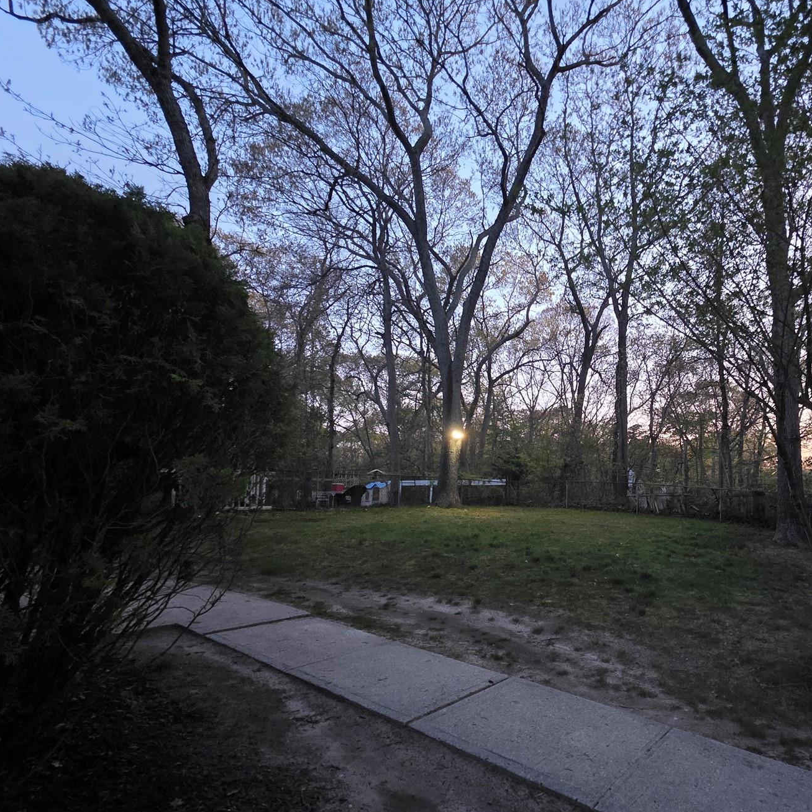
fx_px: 478
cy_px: 468
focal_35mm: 18
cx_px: 600
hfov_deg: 75.4
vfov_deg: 80.2
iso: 1000
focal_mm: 2.2
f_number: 1.9
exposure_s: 1/40
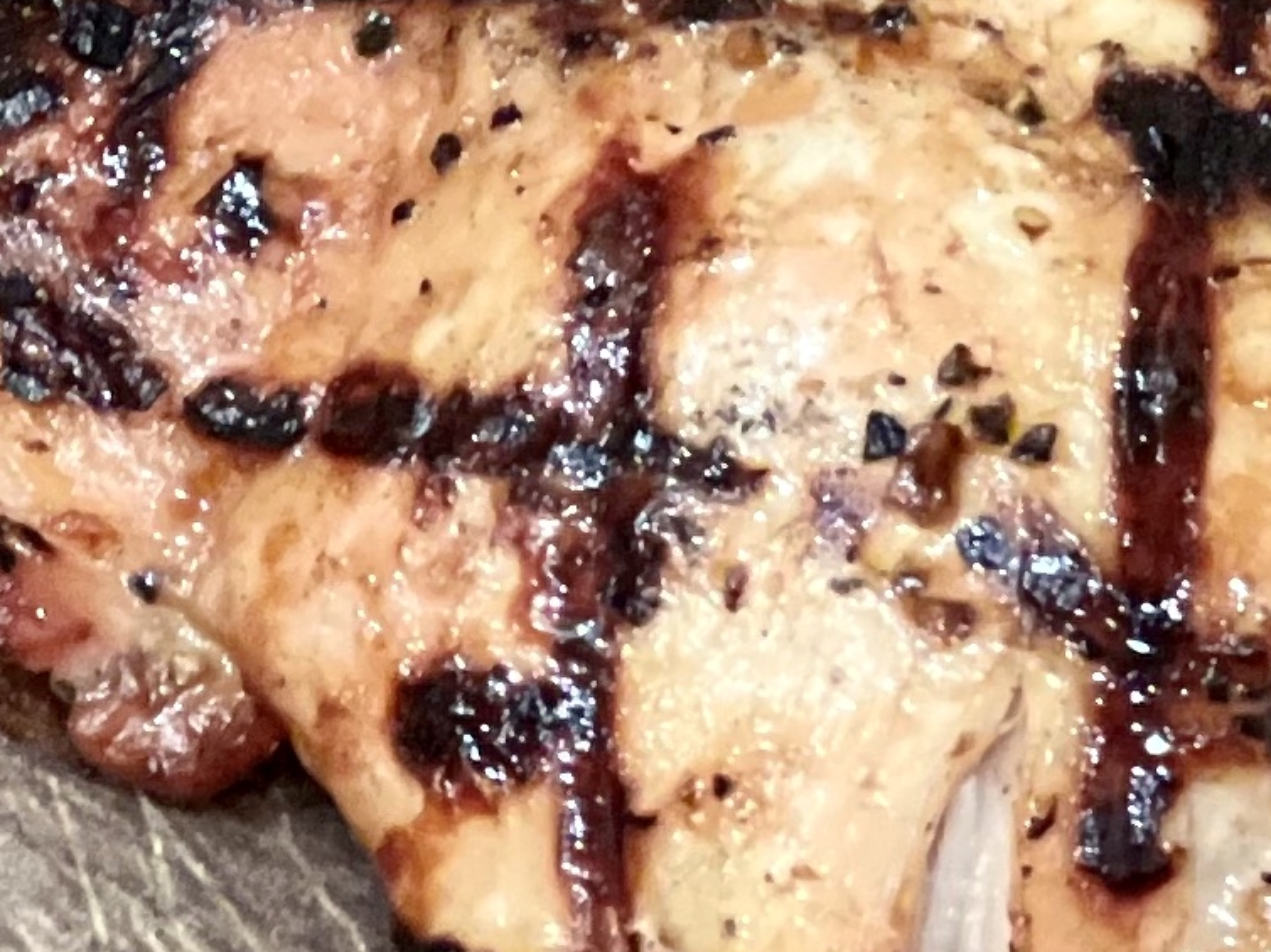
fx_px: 15123
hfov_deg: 4.8
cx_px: 1133
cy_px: -1014
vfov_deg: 3.6
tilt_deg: -48.3
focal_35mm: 412
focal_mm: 9
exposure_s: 1/40
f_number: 2.8
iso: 400
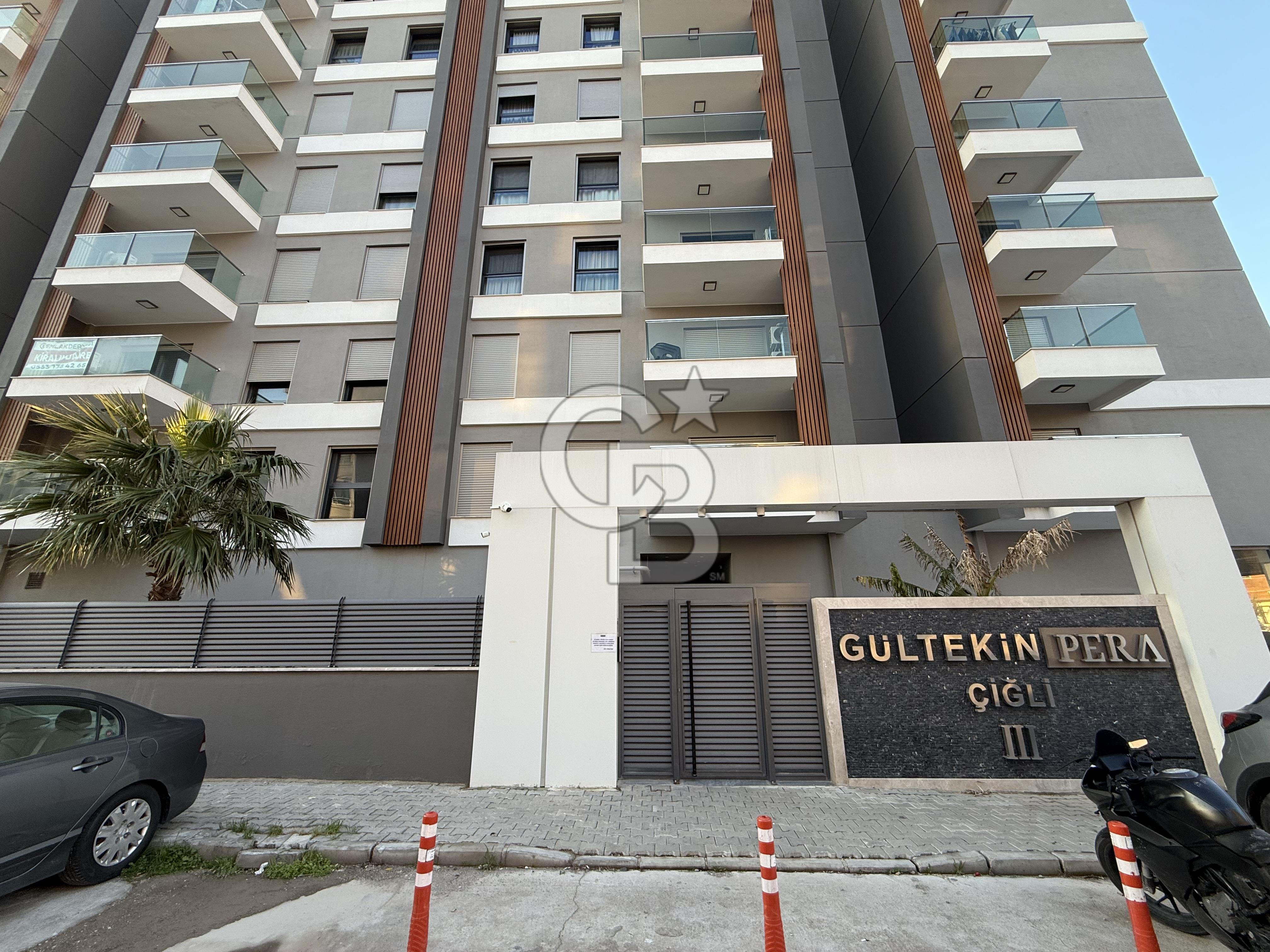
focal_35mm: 14
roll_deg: +0.2
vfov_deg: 85.7
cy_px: 476
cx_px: 635
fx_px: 514
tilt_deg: +17.9
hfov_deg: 102.1
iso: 50
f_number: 2.2
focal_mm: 2.22
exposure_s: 1/134
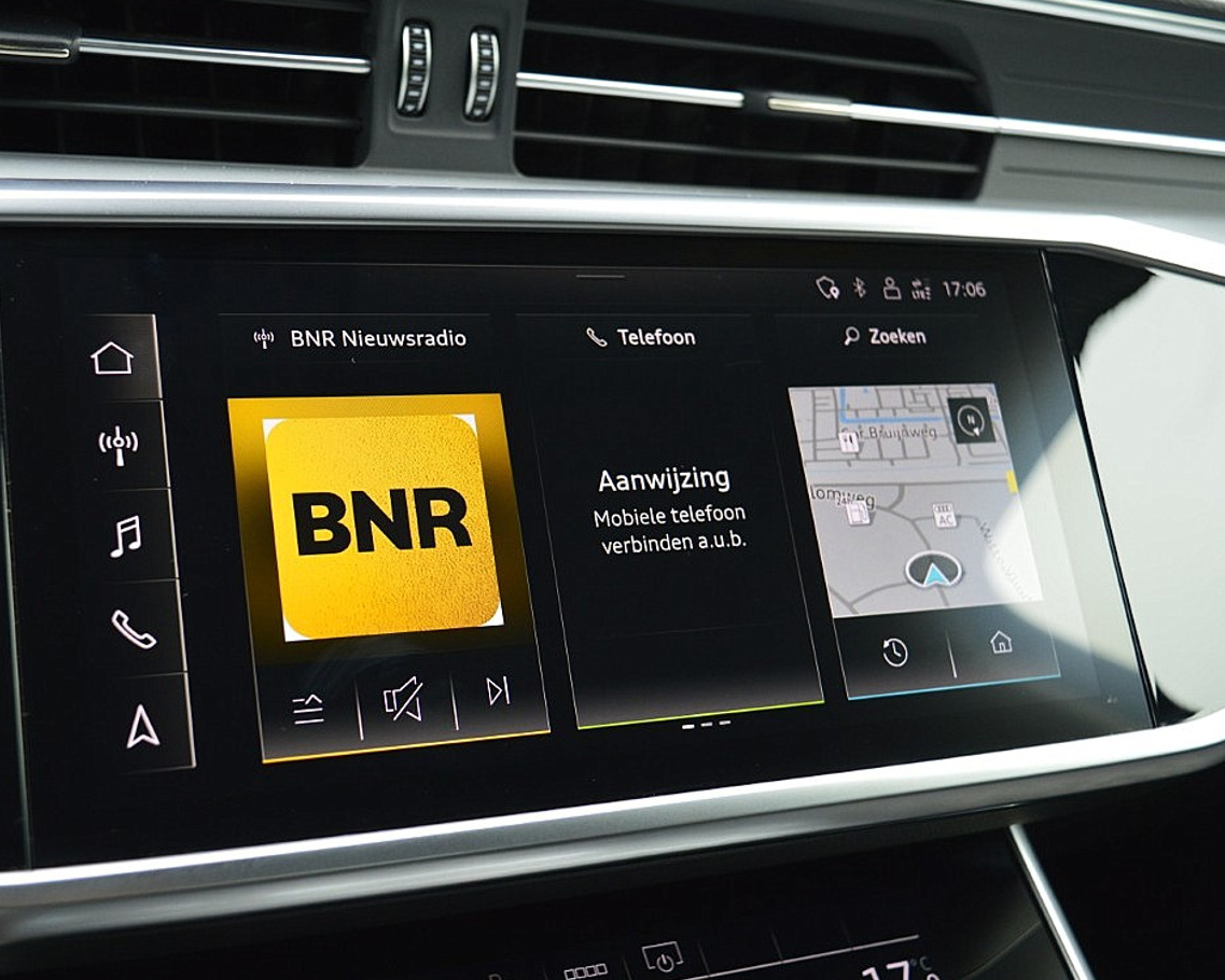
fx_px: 1632
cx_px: 526
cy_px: 490
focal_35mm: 45
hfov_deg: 41.1
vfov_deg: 33.4
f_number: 5.6
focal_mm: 26
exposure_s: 1/60
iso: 800
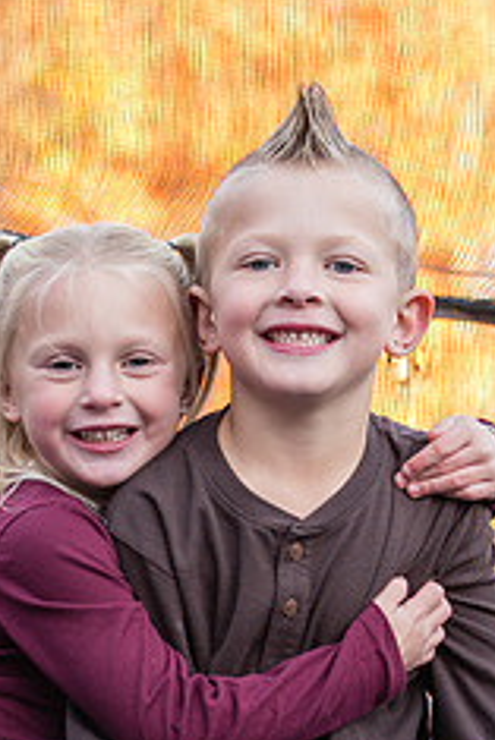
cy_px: 546
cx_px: 199
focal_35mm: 194
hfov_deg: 7.1
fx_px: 3995
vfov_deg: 10.6
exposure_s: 1/250
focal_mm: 70
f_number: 3.5
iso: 800
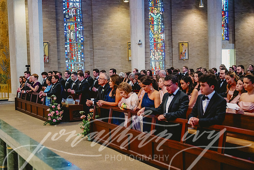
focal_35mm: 49
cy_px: 85
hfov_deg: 40.3
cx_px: 127
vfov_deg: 27.5
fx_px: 346
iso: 2000
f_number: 2.8
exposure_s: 1/160
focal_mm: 49
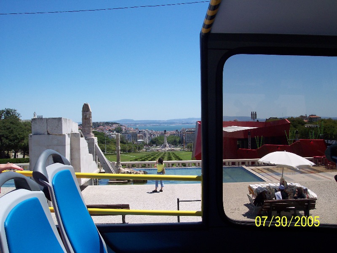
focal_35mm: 38
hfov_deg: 49.0
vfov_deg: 37.7
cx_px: 168
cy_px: 126
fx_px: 370
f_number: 4.8
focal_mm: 8
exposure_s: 1/1000
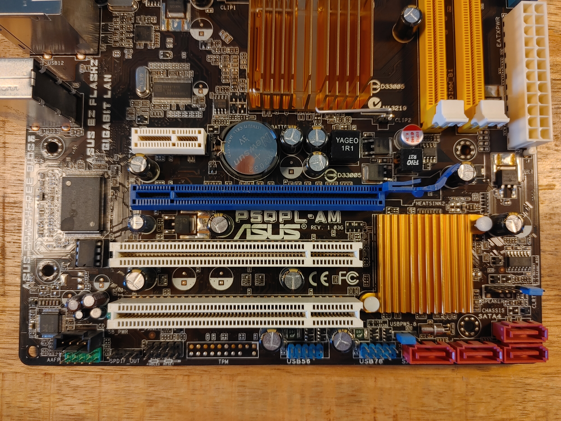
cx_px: 280
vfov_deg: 53.1
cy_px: 210
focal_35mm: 26
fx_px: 421
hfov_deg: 67.3
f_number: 1.8
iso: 200
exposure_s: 1/100
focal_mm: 4.81
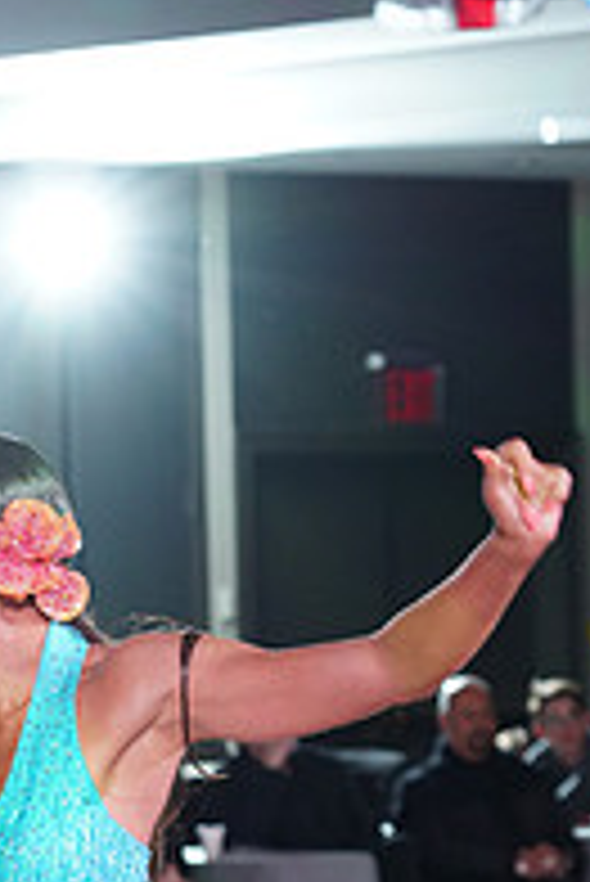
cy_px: 1197
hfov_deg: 5.0
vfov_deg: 7.4
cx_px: -164
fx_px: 6748
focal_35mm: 275
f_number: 5.6
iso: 1600
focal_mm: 93
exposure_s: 1/160
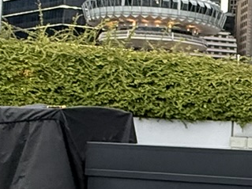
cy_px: 73
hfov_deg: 19.9
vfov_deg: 16.4
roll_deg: -3.1
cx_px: 332
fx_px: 655
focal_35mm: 90
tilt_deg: +5.9
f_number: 2.2
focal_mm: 2.22
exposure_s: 1/100
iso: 400
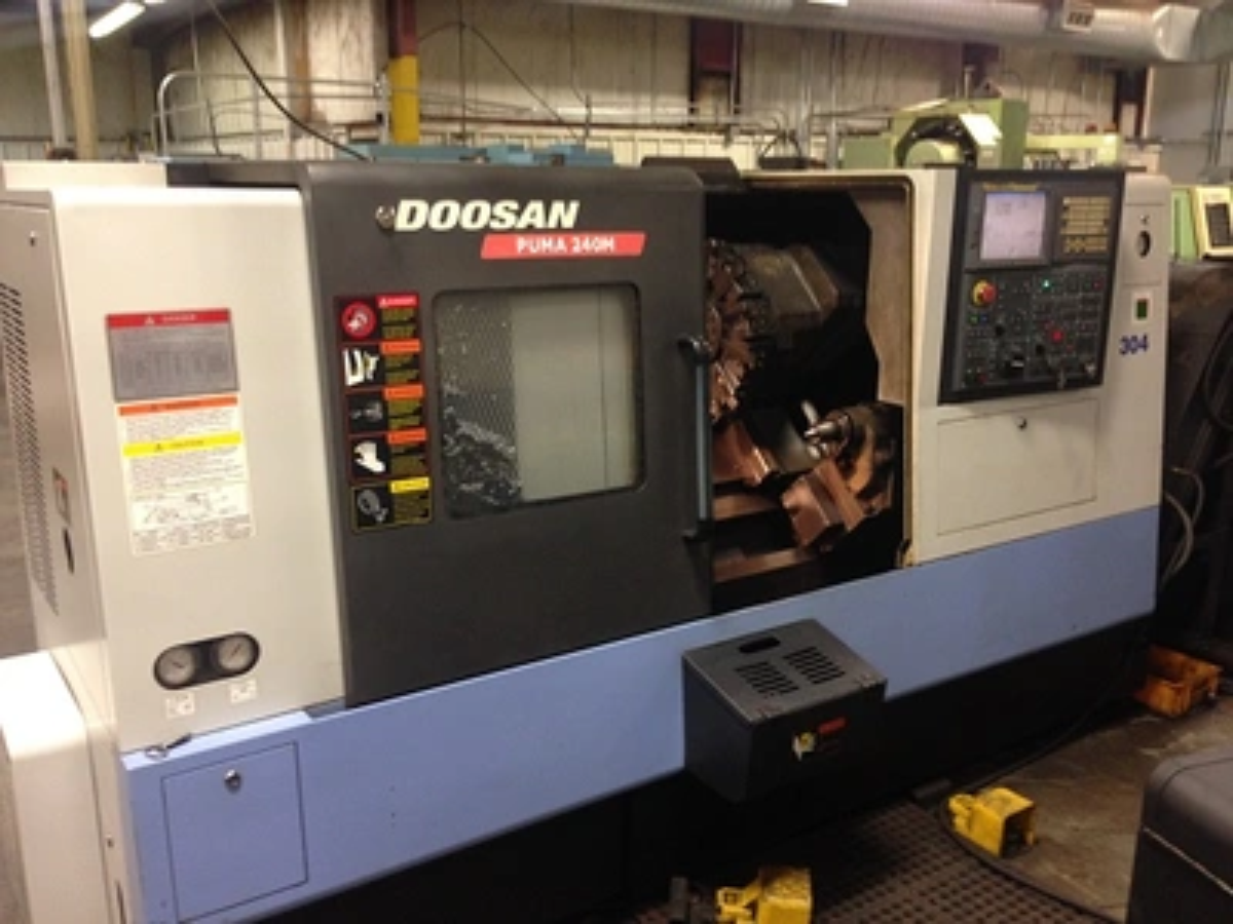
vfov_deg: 42.9
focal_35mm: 33
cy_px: 462
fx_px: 1175
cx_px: 616
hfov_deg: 55.4
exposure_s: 1/20
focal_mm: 4.12
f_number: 2.4
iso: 160
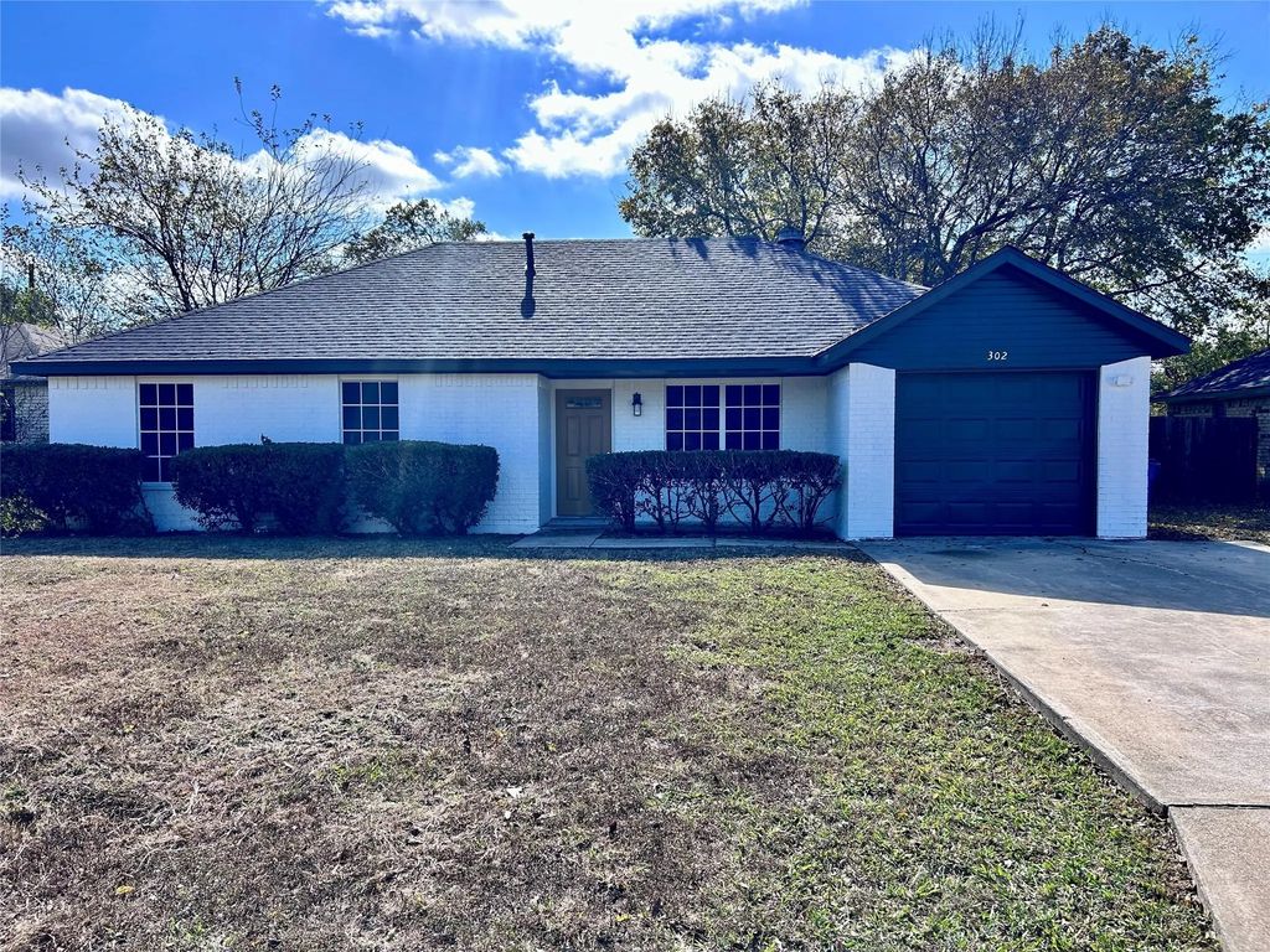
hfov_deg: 67.3
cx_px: 635
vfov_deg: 53.1
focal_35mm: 26
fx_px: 954
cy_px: 476
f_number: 1.5
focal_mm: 5.7
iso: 50
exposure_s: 1/2457
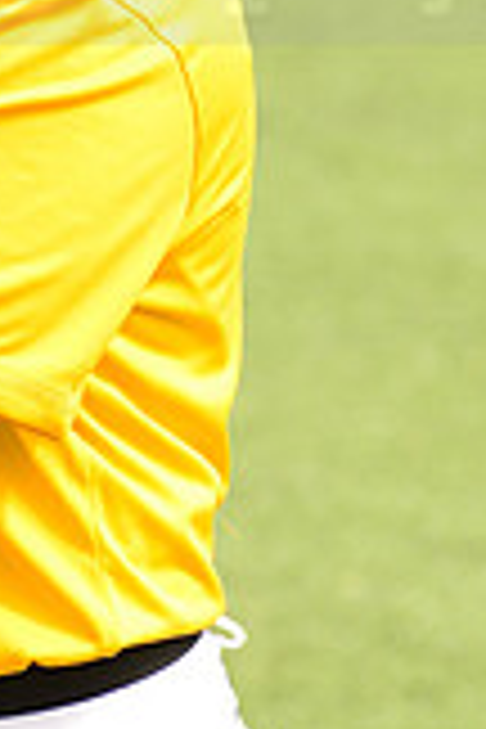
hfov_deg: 2.3
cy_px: -99
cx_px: -101
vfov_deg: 3.4
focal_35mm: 610
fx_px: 12352
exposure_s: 1/250
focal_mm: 170
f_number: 9
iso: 200
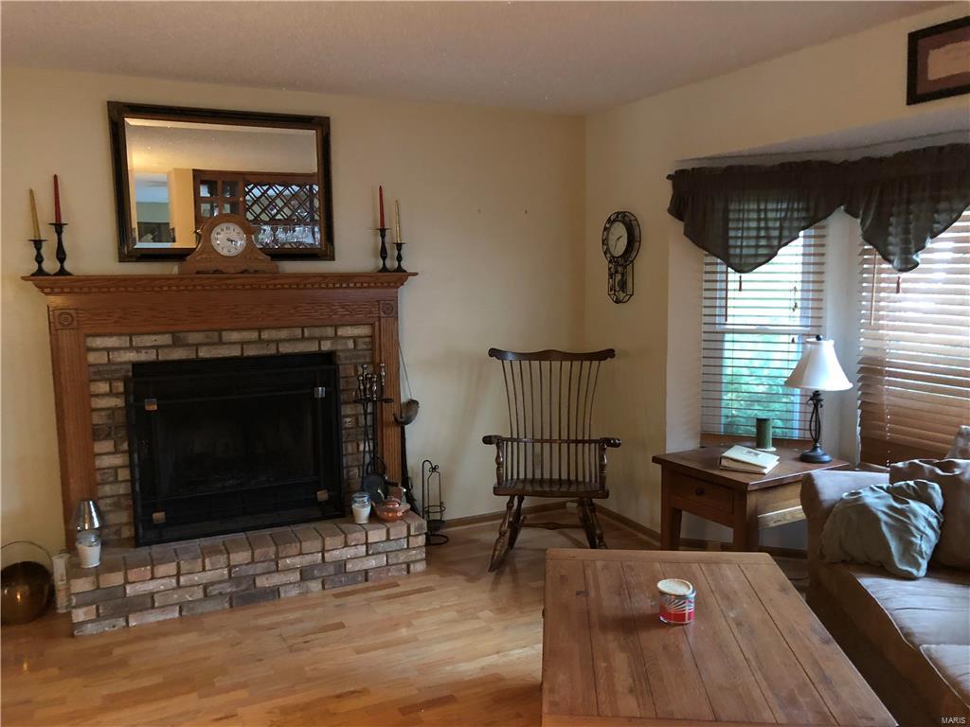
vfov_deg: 48.2
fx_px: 813
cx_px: 485
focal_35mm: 29
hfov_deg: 61.7
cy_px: 364
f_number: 1.8
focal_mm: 3.99
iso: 100
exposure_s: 1/4
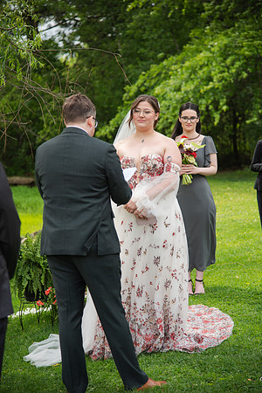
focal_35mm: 92
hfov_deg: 14.9
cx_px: 131
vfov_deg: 22.1
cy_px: 196
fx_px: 1004
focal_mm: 92
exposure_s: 1/400
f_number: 4
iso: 100
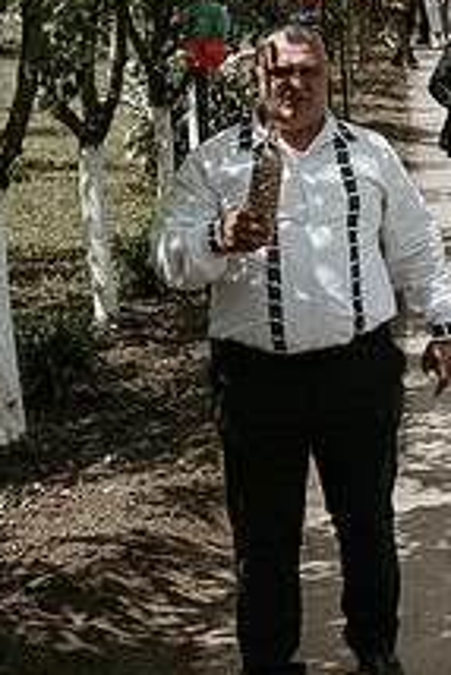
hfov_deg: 10.0
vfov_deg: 15.7
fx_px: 2439
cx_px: 836
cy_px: 162
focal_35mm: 130
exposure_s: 1/1000
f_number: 4
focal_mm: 48
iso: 200
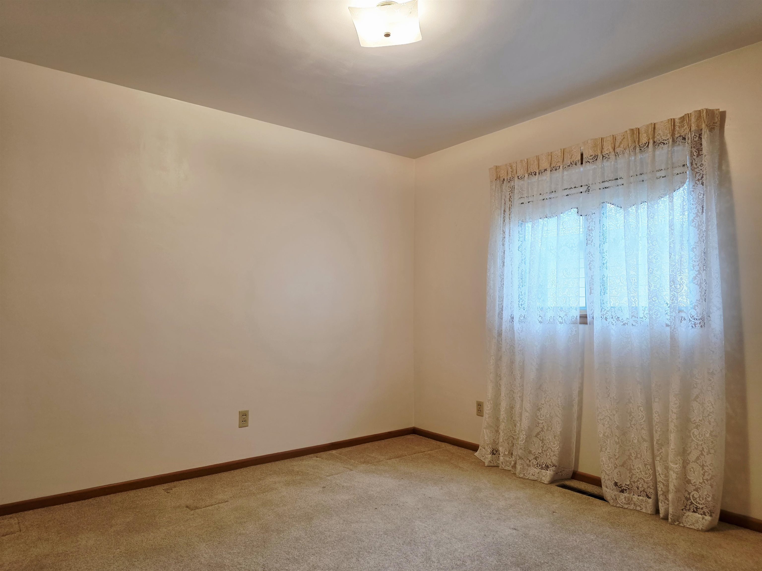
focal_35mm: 23
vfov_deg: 58.9
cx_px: 381
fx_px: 506
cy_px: 286
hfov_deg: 73.9
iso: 125
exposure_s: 1/120
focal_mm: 6.3
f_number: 1.7
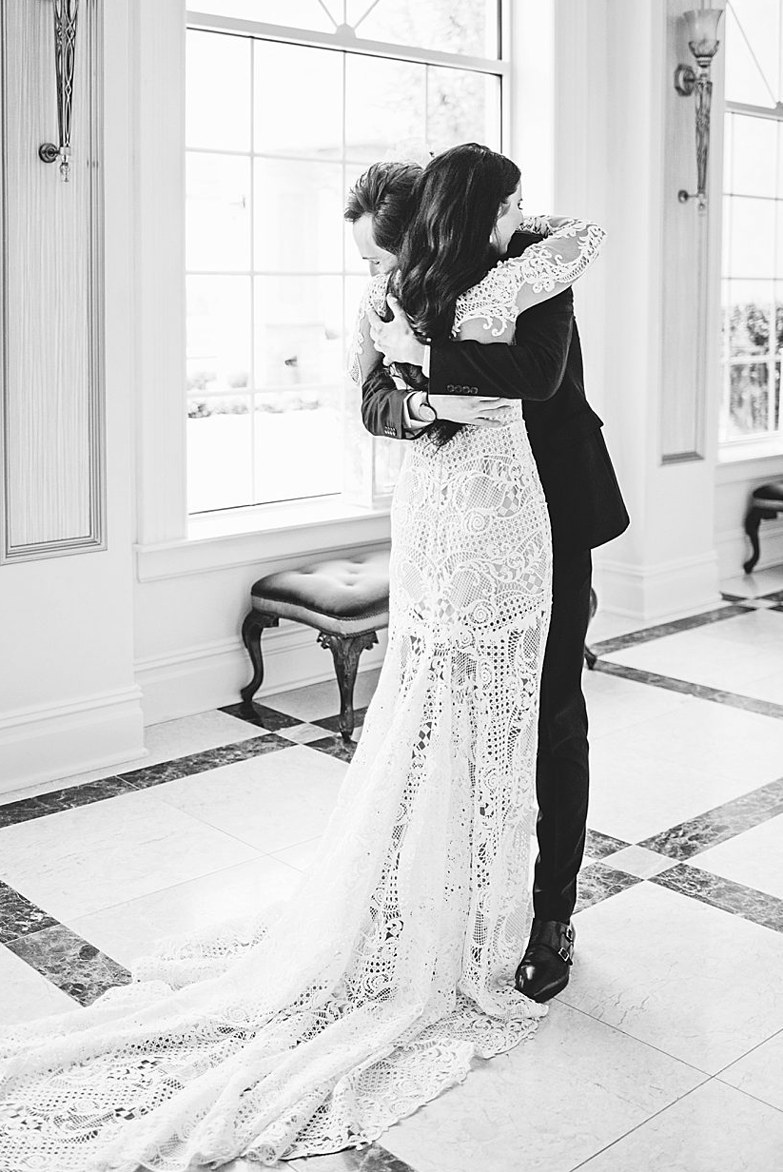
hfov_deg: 33.4
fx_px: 1303
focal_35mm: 40
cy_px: 567
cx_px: 358
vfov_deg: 48.4
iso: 640
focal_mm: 35
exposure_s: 1/125
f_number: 1.8
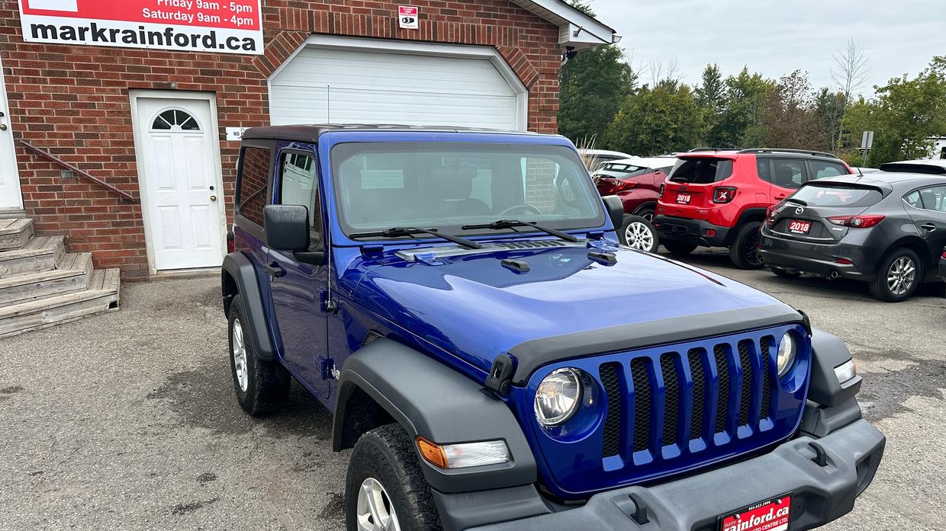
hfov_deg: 69.9
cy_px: 317
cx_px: 475
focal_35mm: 27
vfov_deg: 42.7
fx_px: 677
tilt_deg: -14.0
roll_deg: +0.3
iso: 80
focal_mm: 6.86
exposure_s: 1/1009
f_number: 1.78
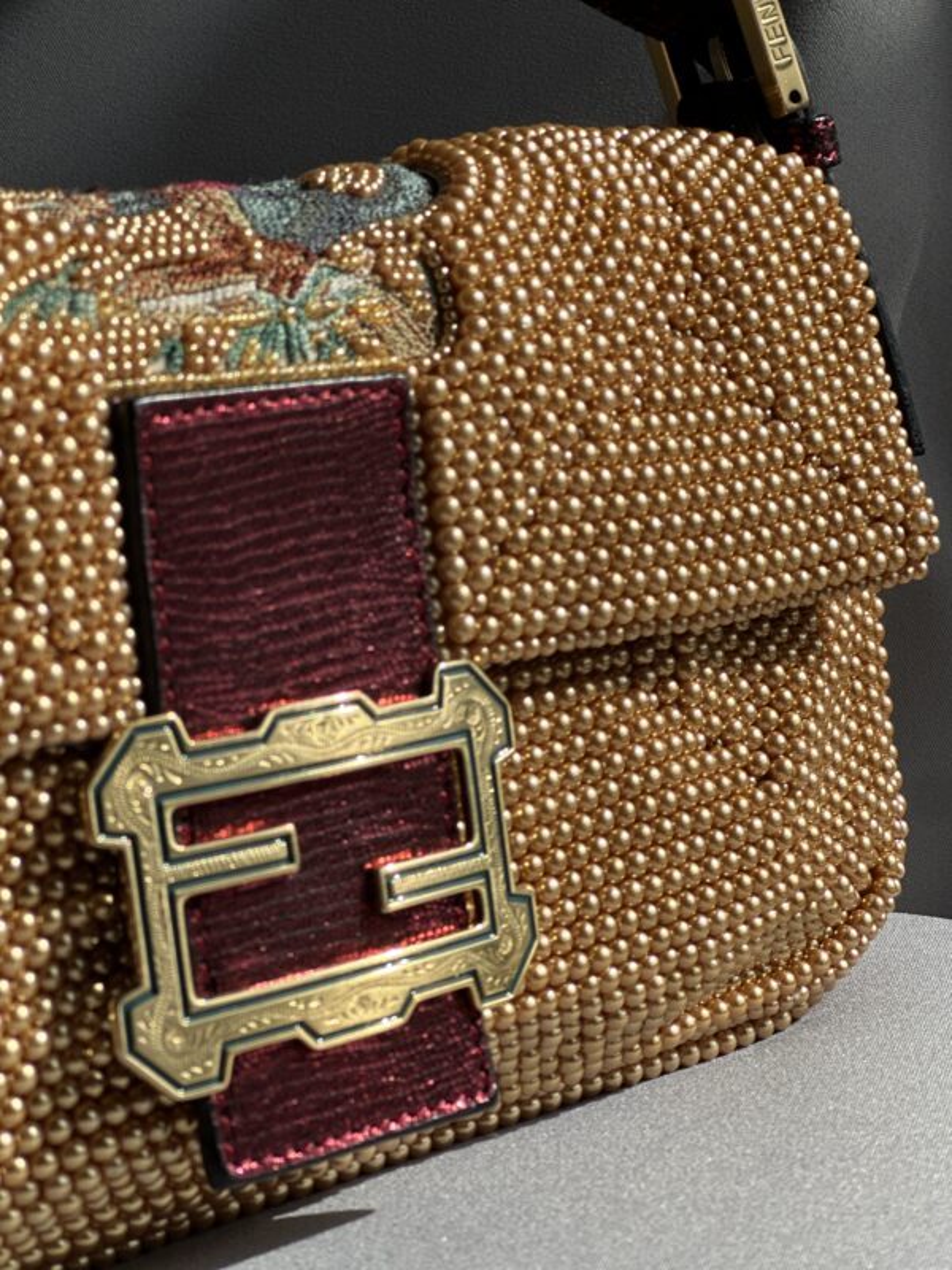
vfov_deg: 25.3
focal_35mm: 77
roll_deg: +2.3
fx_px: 2824
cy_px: 635
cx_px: 476
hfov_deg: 19.1
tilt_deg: -9.5
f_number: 2.8
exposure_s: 1/544
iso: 32
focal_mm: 9
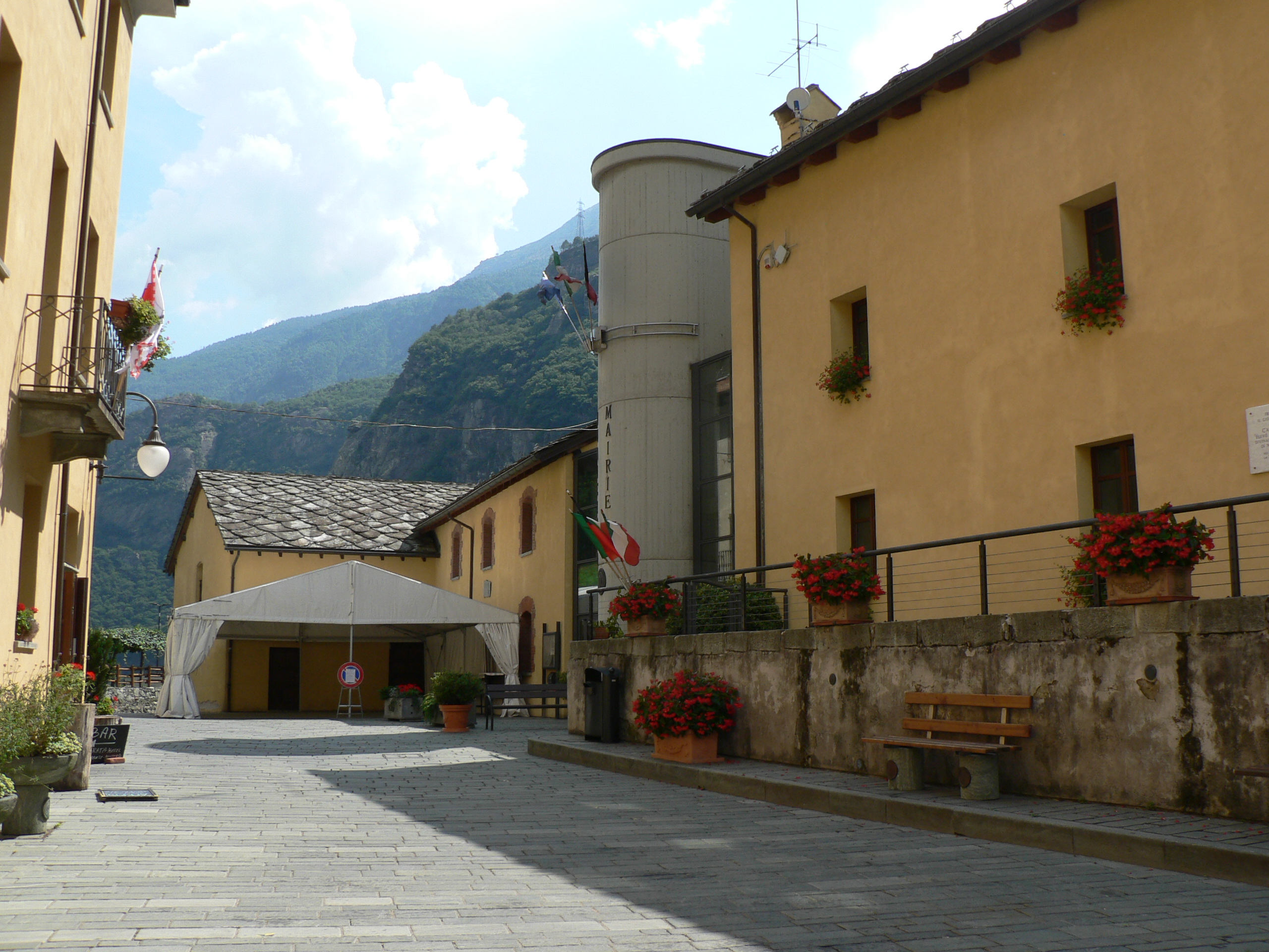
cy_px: 476
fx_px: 1320
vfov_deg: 39.7
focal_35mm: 36
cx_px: 634
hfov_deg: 51.4
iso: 80
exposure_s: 1/400
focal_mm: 6
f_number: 4
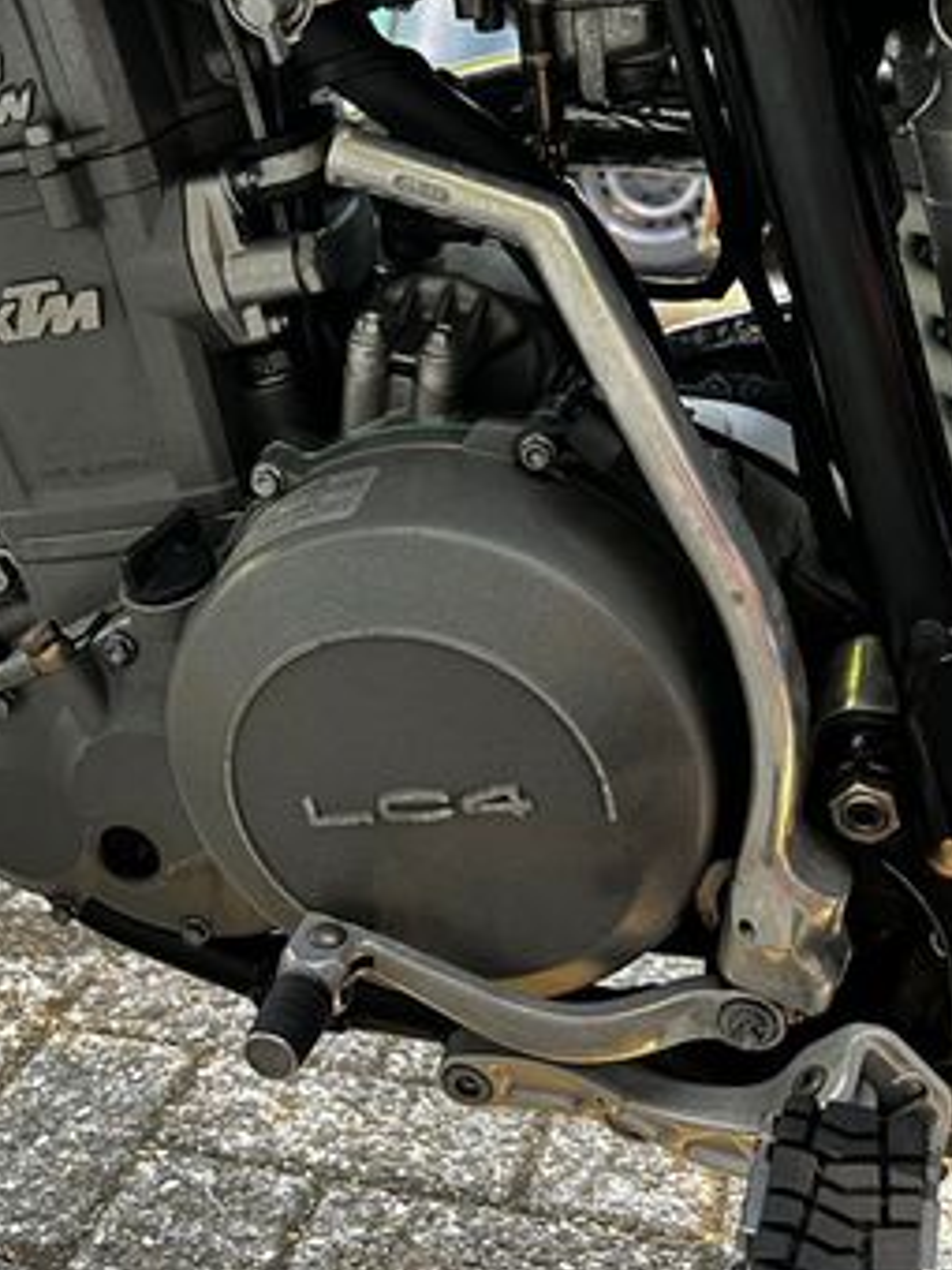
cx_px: 403
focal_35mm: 49
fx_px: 1797
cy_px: 407
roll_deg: -1.3
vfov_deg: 38.4
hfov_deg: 29.6
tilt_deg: -12.2
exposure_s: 1/69
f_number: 1.6
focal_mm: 5.1
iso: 125
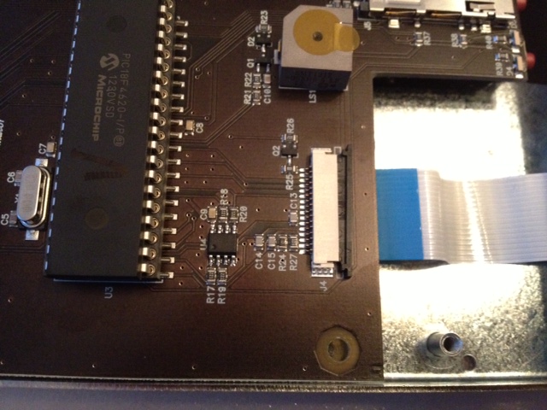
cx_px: 274
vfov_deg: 40.7
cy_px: 205
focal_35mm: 35
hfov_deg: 52.6
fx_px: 553
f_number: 2.4
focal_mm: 4.28
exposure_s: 1/15
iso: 640
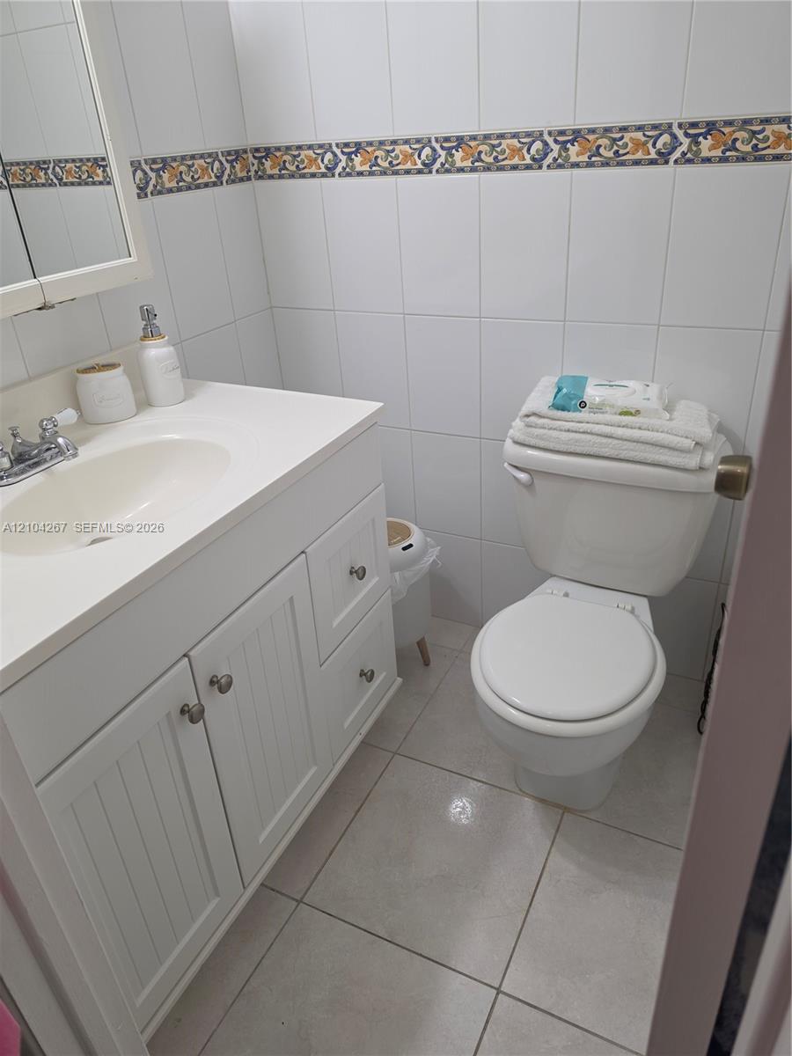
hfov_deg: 58.9
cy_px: 528
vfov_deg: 73.9
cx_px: 396
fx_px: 702
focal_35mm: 23
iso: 64
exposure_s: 1/120
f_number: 1.4
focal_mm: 6.5
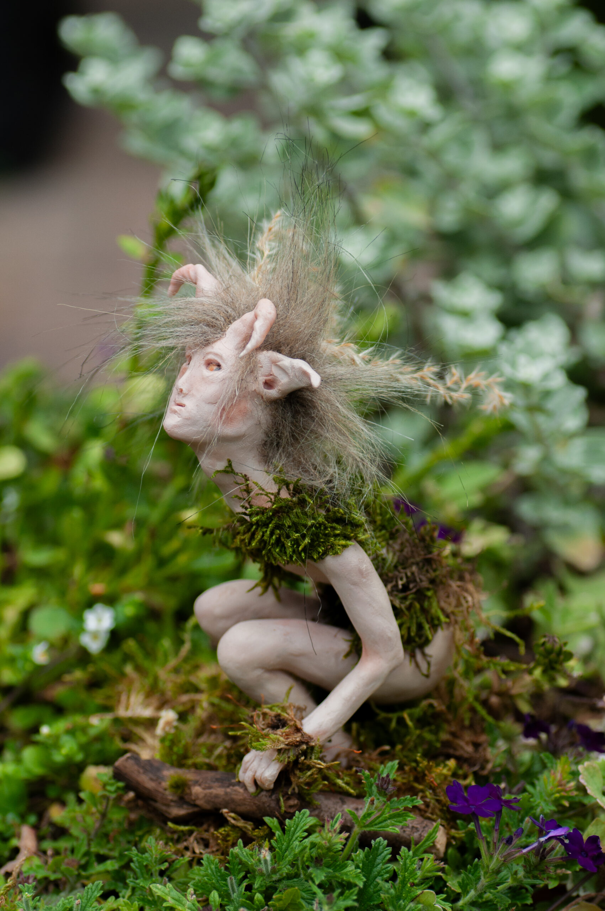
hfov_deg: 10.1
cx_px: 302
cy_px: 456
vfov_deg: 15.2
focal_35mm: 135
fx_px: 3412
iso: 500
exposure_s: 1/1000
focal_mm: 90
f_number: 5.6
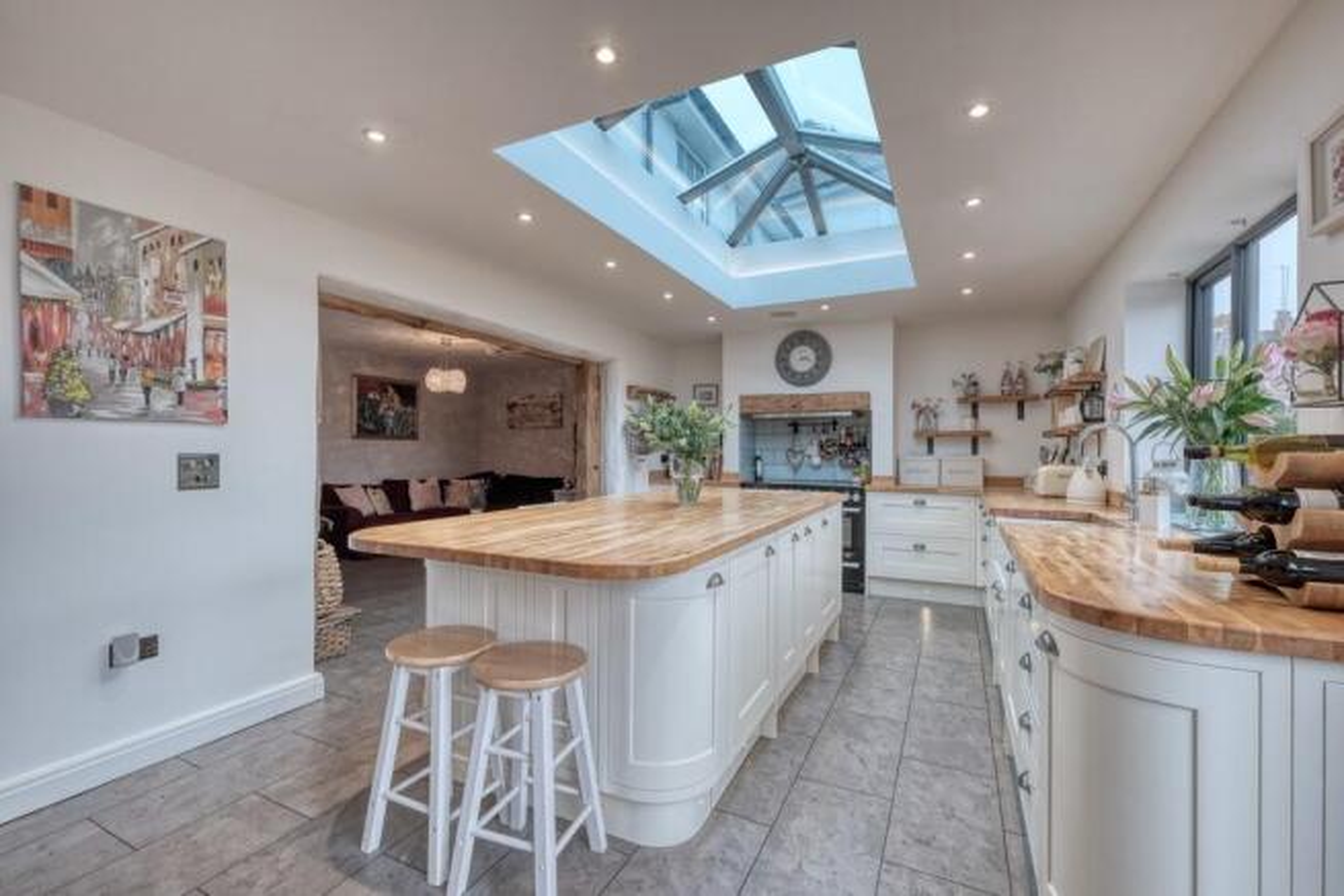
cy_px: 448
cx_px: 672
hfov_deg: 100.4
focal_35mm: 15
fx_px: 560
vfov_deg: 77.4
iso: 250
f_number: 8
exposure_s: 1/13
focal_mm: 10
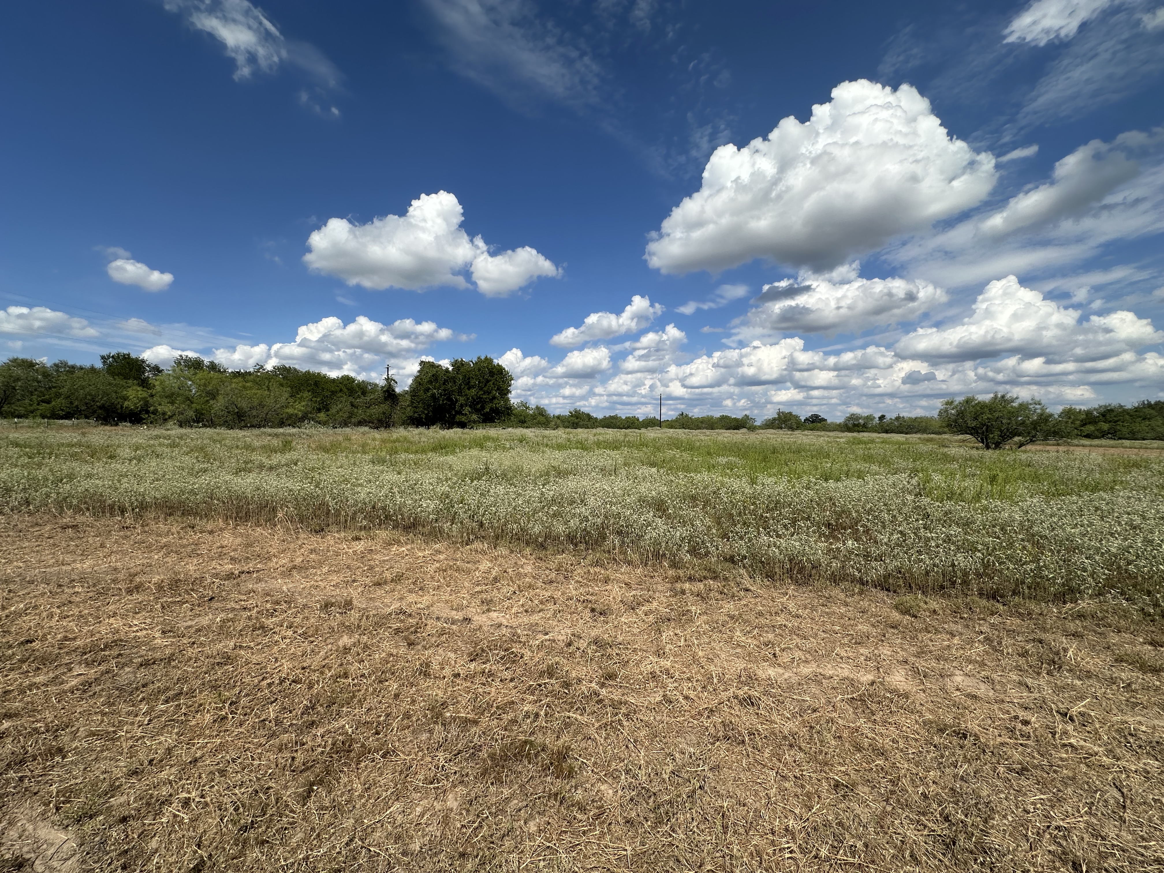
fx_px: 471
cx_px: 582
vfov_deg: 85.7
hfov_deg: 102.1
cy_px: 436
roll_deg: -0.6
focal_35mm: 14
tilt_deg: -0.9
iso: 50
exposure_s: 1/3731
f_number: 2.2
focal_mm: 2.22
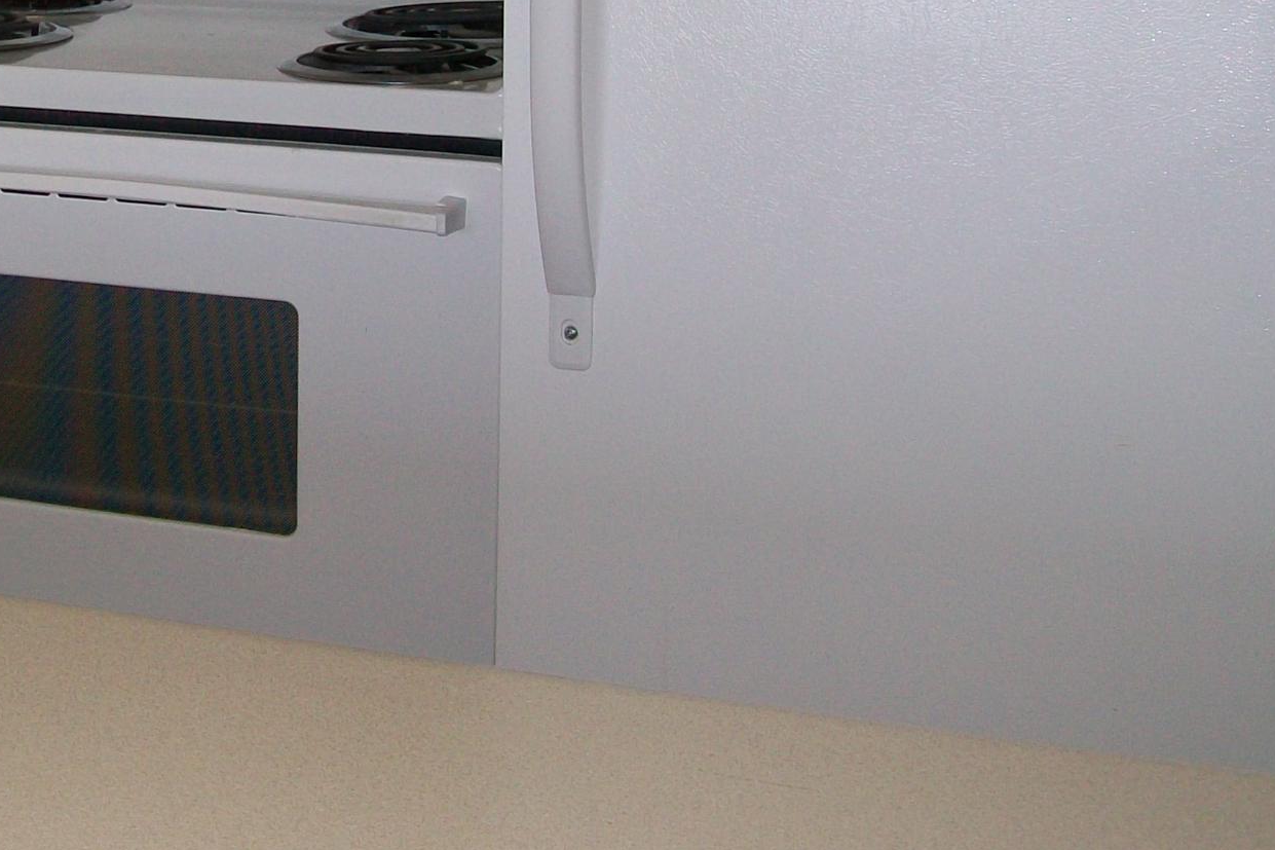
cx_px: 92
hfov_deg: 25.7
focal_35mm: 76
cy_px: 172
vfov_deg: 17.8
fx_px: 2691
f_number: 2.7
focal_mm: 6.1
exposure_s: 1/60
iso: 64
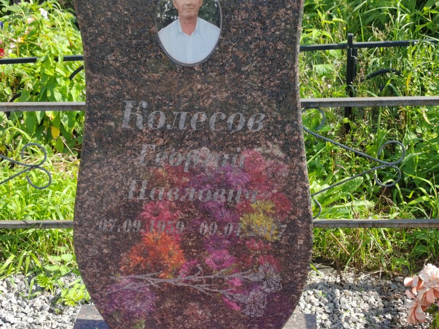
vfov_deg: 25.7
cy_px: 164
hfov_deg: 33.8
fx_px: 723
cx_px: 220
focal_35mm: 57
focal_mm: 5.52
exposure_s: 1/480
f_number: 1.9
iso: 100
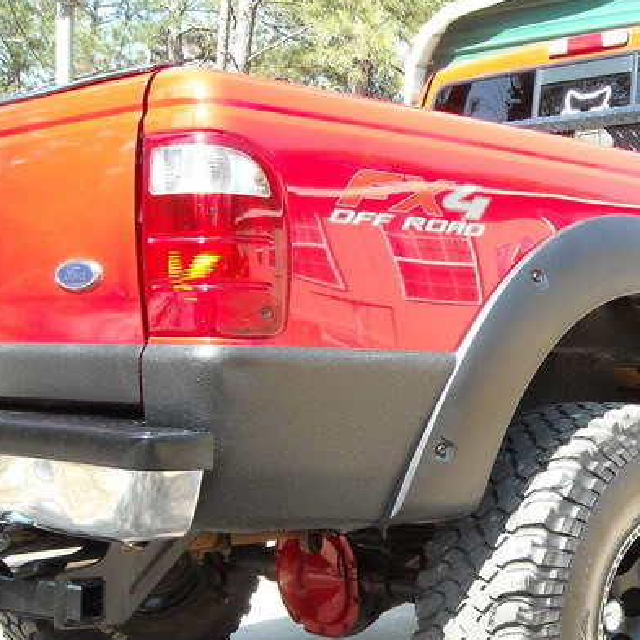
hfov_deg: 26.8
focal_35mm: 63
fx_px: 1318
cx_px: 510
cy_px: 392
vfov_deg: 27.2
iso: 64
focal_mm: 5.7
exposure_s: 1/168
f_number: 2.8
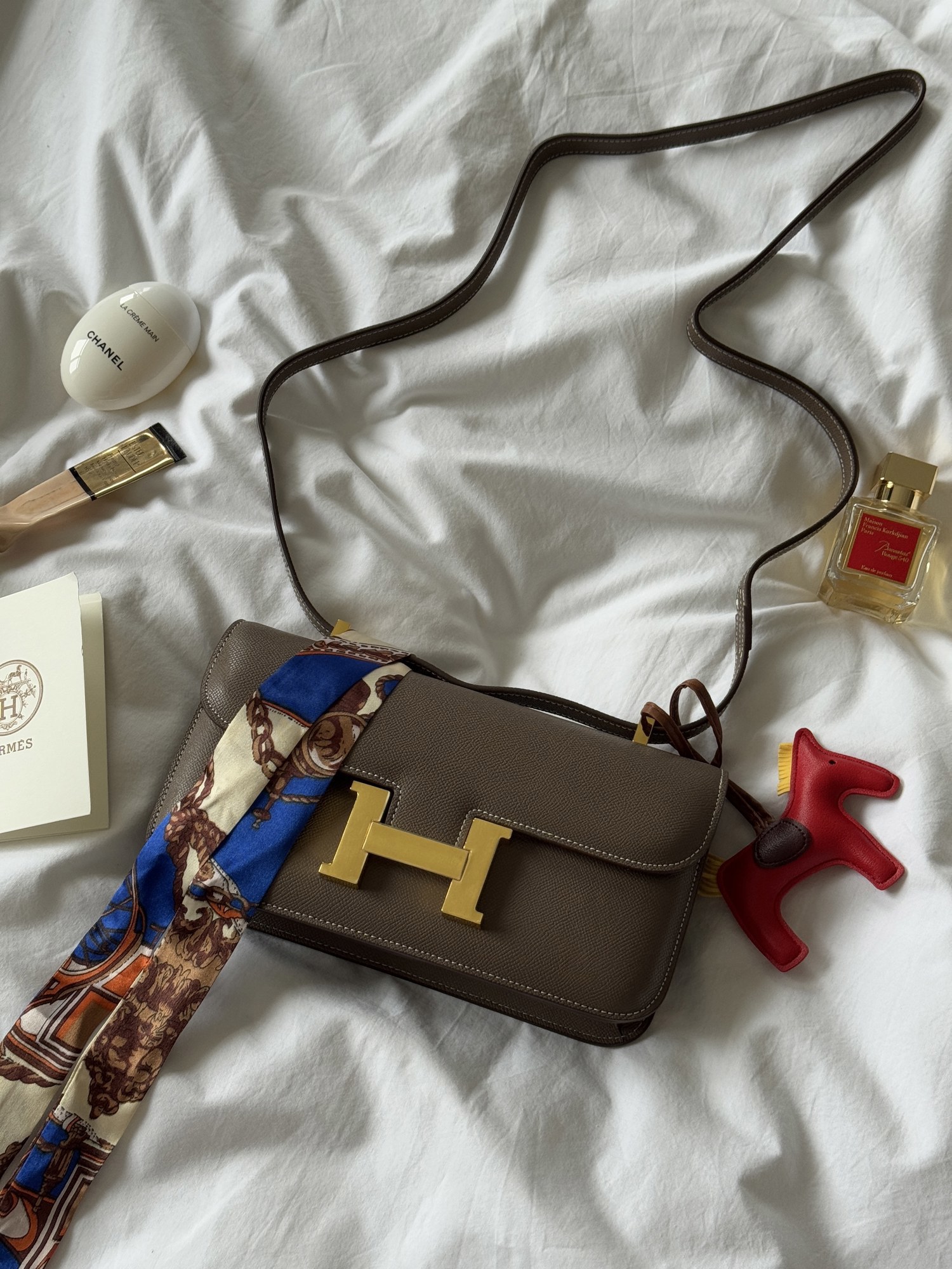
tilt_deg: -68.0
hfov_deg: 30.3
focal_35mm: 48
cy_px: 634
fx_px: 1760
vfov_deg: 39.7
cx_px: 476
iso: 100
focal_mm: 6.76
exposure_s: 1/66
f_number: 1.78
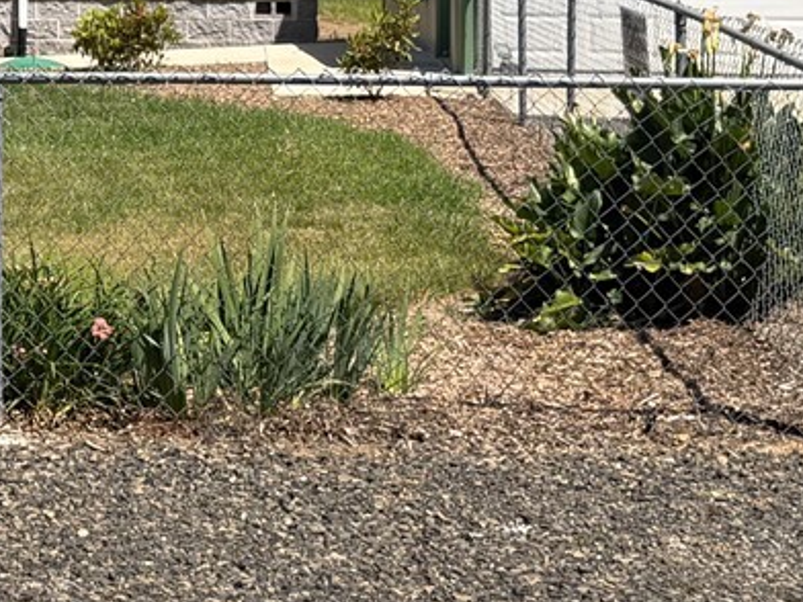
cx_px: -158
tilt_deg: -1.5
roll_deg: +0.8
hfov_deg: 18.9
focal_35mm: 98
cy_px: -88
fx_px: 2273
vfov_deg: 14.7
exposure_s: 1/3145
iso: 80
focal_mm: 6.76
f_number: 1.78
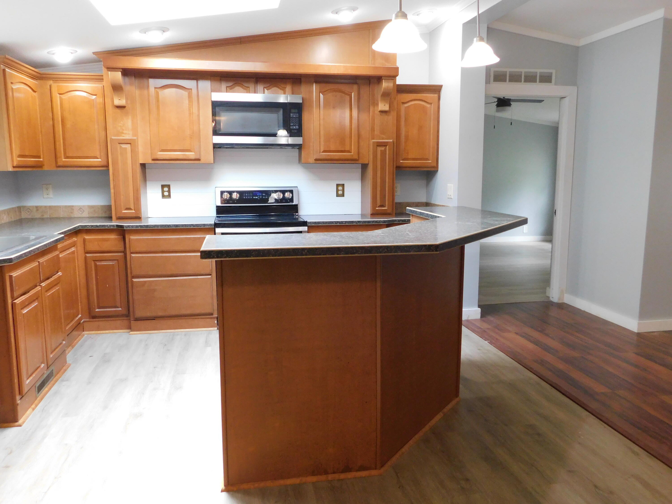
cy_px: 252
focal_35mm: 28
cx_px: 336
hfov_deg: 63.4
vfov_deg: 49.7
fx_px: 544
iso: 400
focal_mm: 4.9
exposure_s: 1/30
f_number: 3.2
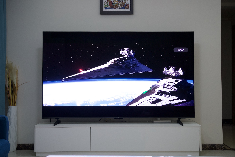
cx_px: 118
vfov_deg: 29.9
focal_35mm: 45
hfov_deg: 43.6
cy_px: 78
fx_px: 294
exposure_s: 1/160
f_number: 4
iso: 2000
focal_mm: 45
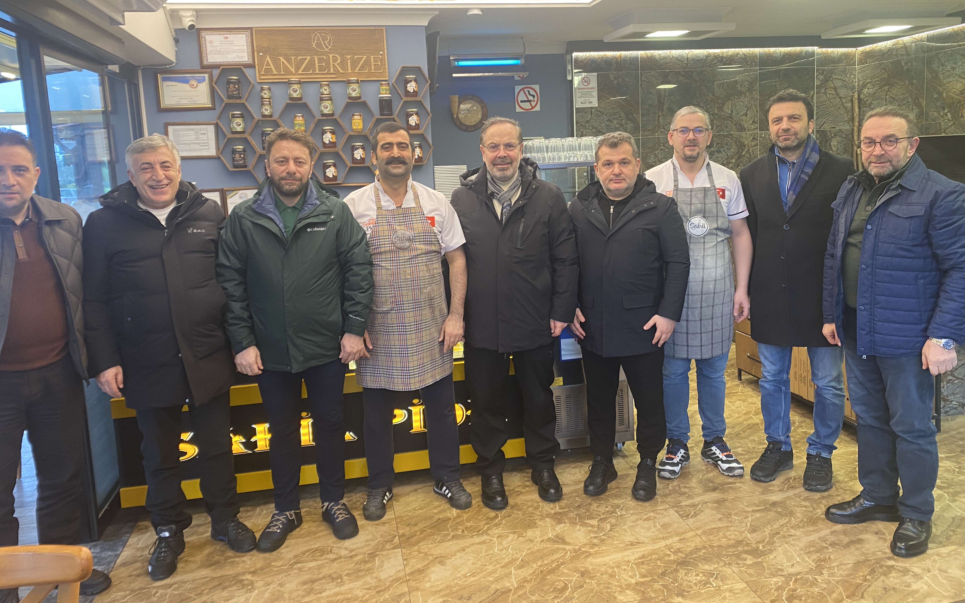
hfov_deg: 66.5
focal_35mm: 28
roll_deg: +3.2
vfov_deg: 44.4
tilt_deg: -8.3
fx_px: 736
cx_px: 488
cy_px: 252
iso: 160
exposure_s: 1/50
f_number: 1.8
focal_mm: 4.25
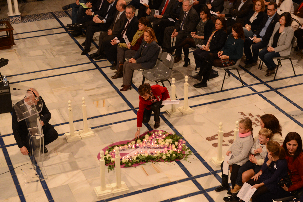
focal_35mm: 70
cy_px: 101
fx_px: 589
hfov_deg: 28.8
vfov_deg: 19.5
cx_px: 152
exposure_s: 1/80
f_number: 4.5
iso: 1600
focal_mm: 70
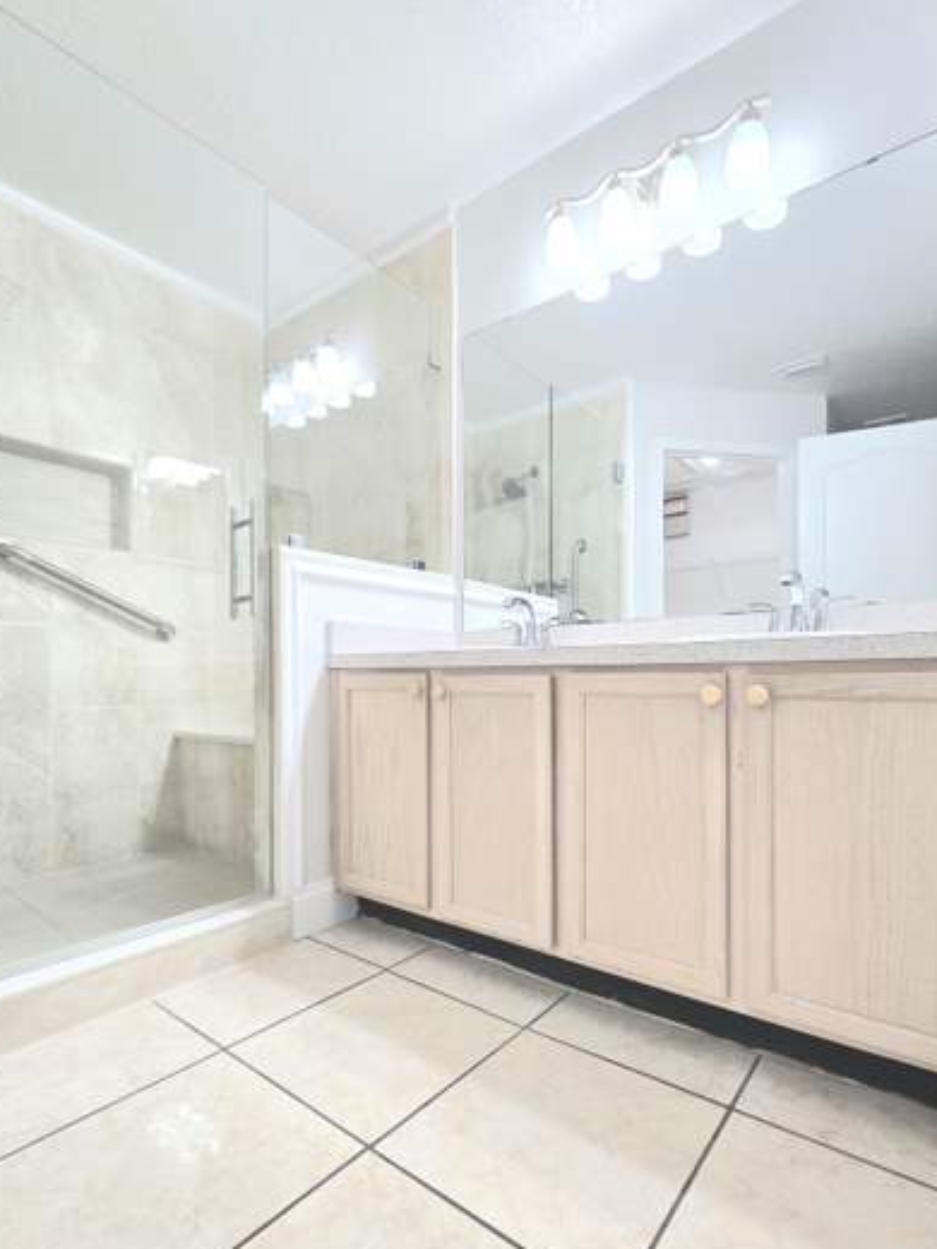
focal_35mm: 16
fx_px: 577
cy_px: 689
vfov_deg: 94.2
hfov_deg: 78.0
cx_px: 502
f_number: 2.2
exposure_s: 1/60.2
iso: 100
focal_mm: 2.2
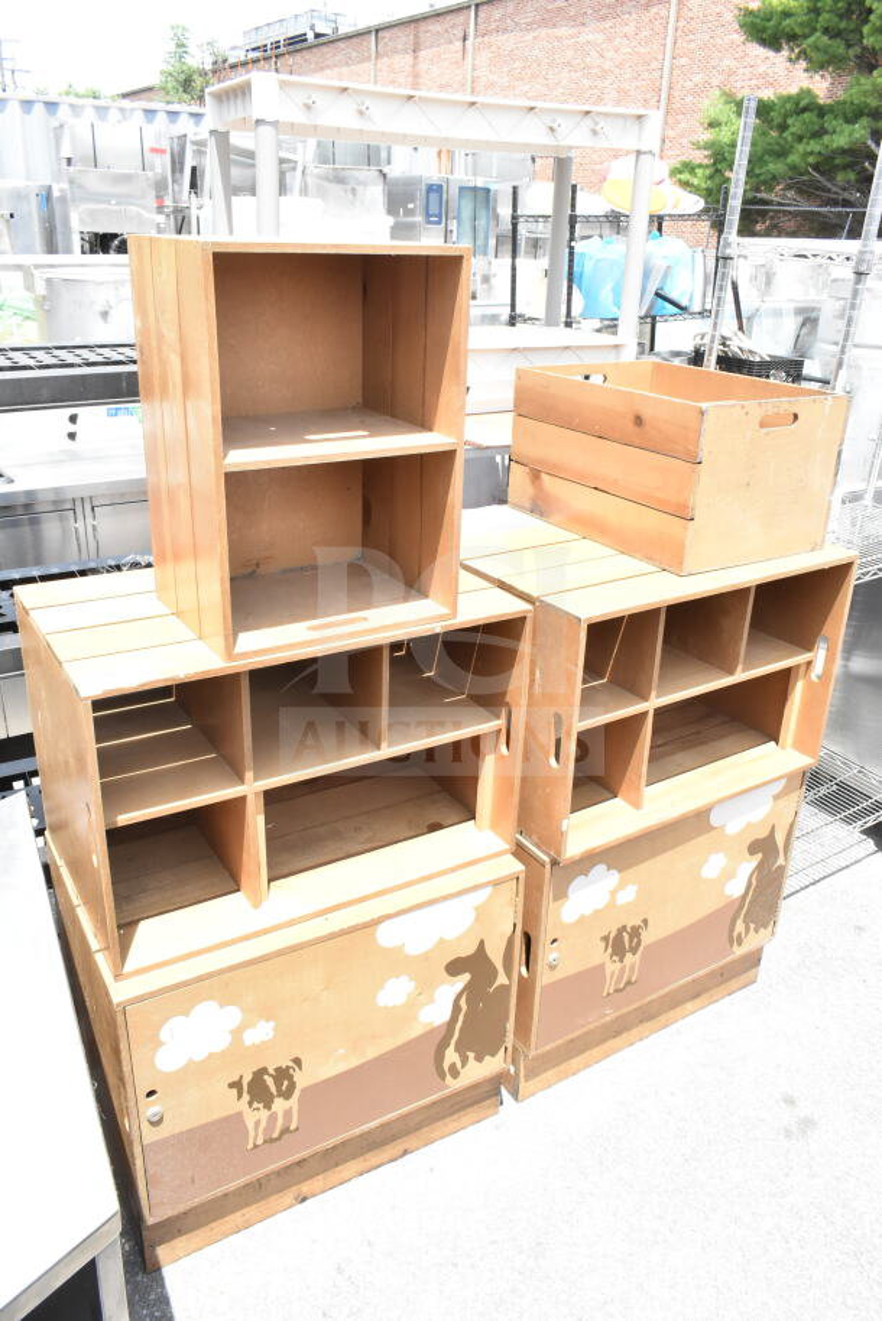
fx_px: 991
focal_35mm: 27
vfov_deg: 67.4
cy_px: 660
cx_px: 441
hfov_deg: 48.0
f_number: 10
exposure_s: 1/400
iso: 1600
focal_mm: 18
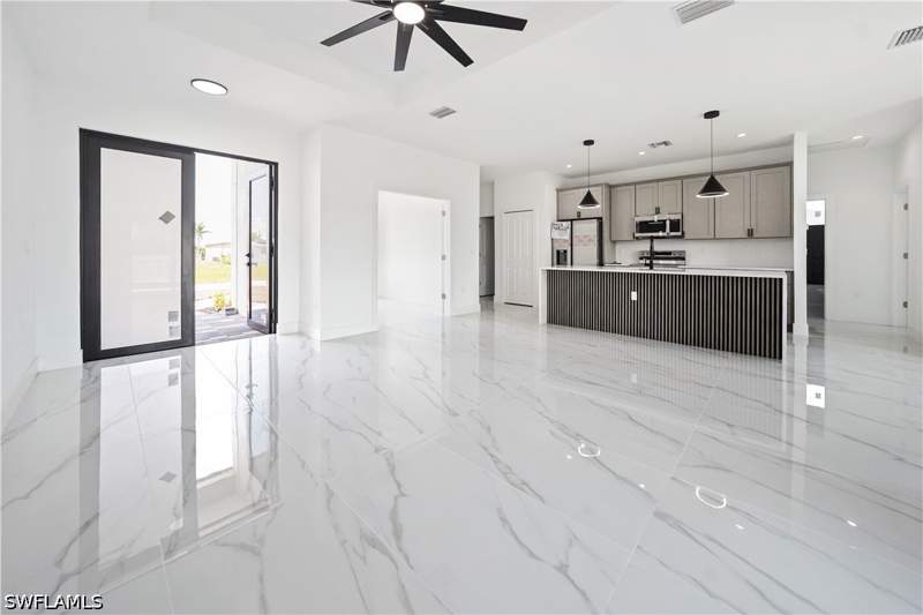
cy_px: 308
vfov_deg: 90.0
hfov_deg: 112.6
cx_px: 462
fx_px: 308
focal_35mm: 12
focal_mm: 12
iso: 100
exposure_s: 1/250
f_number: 4
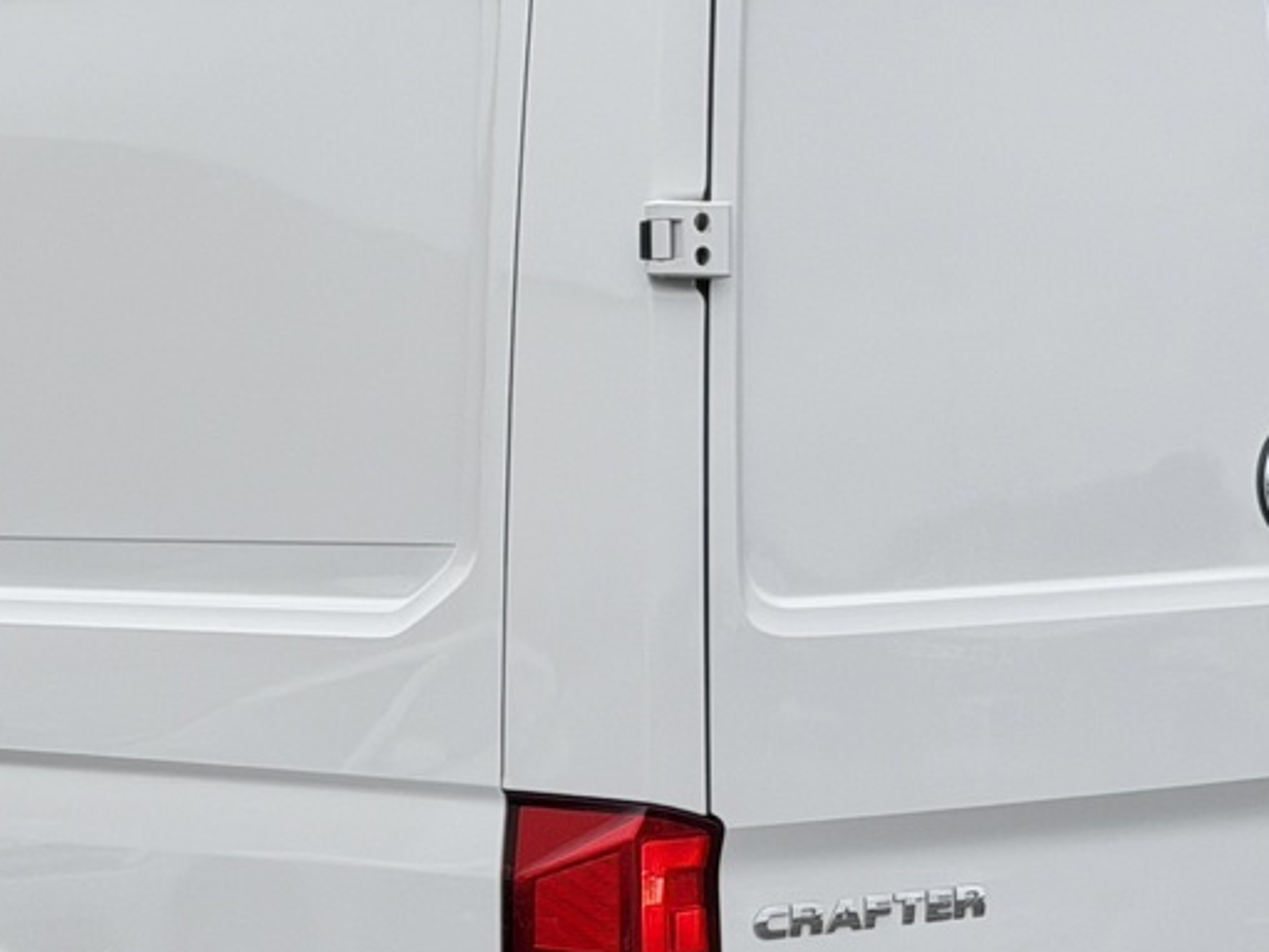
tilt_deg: -3.0
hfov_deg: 14.5
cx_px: 181
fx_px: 4949
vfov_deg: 11.0
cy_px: 622
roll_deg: -0.2
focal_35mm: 135
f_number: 1.78
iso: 64
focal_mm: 6.76
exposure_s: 1/1041
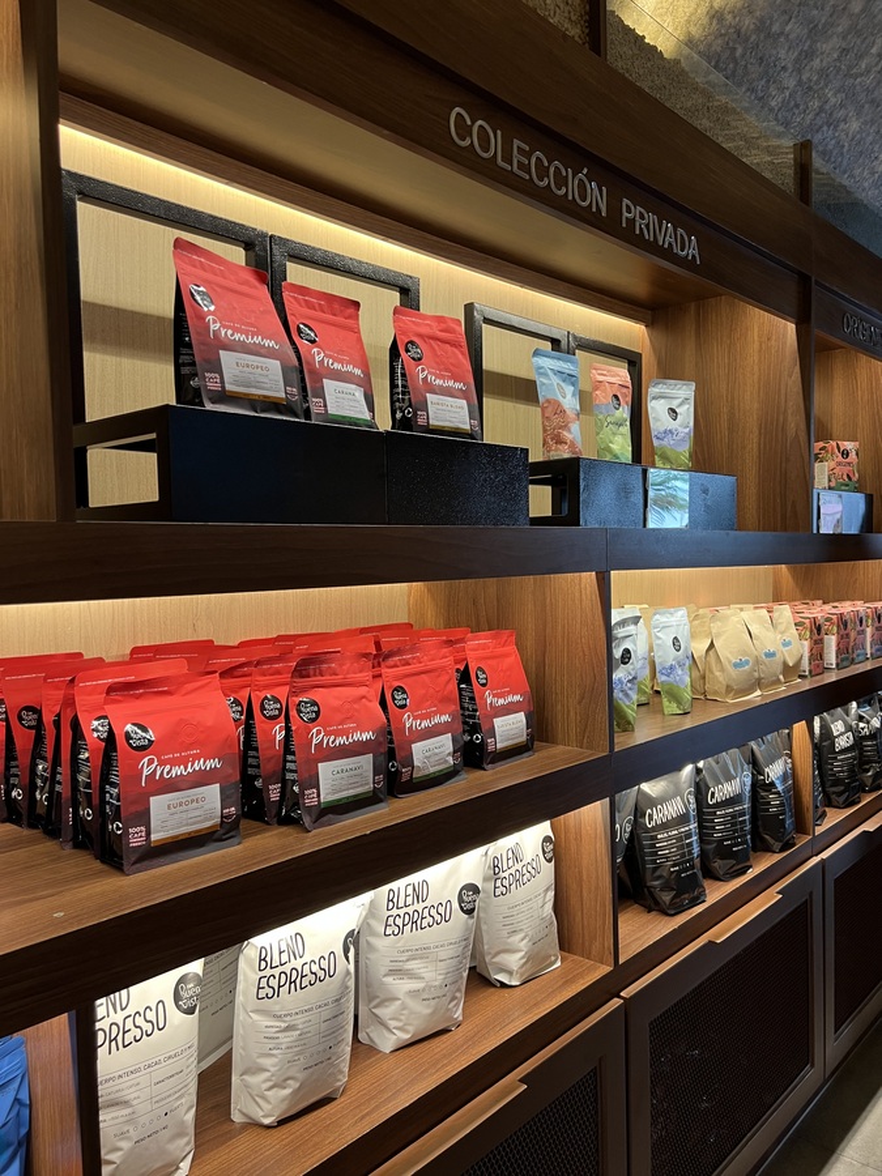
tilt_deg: -0.8
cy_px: 588
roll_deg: +1.5
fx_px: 883
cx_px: 441
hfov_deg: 53.1
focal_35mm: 26
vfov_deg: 67.3
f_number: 1.5
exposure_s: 1/50
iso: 80
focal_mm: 5.7
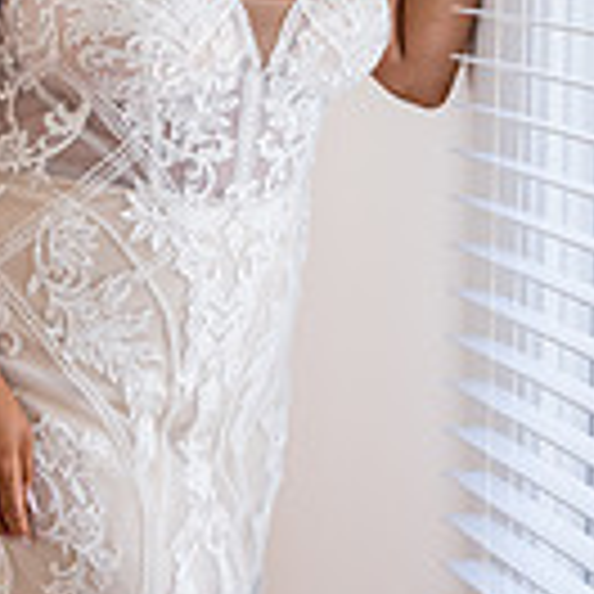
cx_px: 162
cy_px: 86
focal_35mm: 110
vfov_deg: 15.7
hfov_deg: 15.8
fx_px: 2136
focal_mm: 38
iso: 640
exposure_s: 1/320
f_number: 4
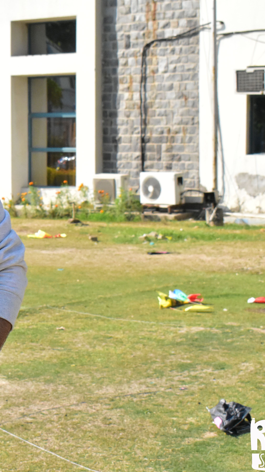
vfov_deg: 20.4
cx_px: -49
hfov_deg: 11.3
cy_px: 218
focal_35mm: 105
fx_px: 1312
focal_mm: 40
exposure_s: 1/4000
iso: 3200
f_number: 8
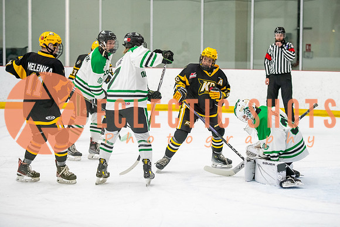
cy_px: 96
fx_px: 1093
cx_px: 197
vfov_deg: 11.9
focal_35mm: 116
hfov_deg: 17.7
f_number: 2.8
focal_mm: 100
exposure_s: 1/800
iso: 4000
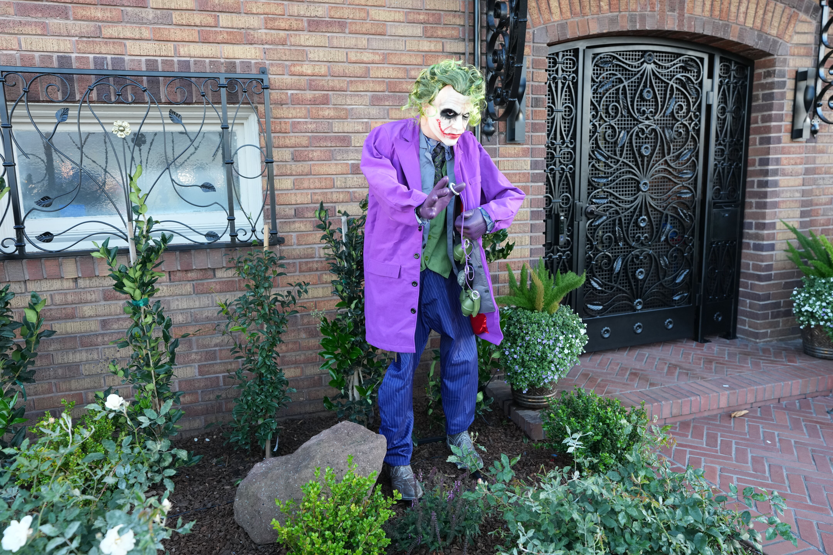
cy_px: 278
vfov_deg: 47.9
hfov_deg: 67.4
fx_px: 625
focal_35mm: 27
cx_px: 416
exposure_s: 1/500
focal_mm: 27
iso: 800
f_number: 2.8
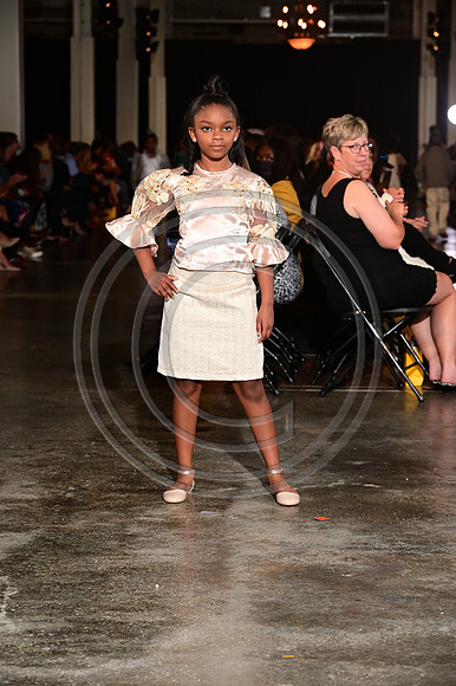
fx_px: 1750
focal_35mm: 92
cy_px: 343
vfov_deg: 22.2
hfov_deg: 14.8
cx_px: 228
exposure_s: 1/125
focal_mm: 92
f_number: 6.3
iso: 1000
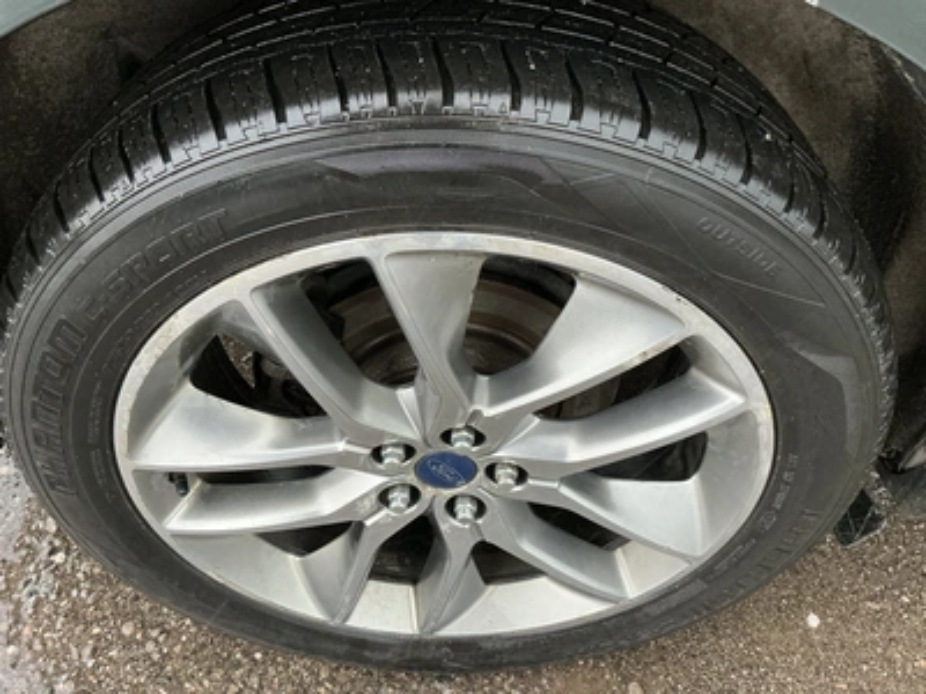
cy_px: 347
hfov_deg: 63.4
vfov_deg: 49.7
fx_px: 749
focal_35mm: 28
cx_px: 463
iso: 160
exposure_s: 1/60
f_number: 1.8
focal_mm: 3
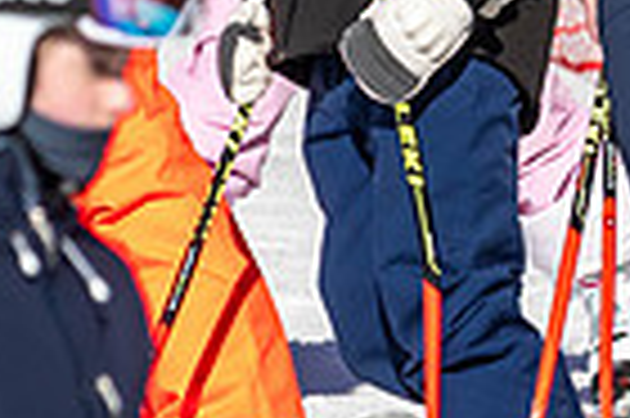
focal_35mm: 4502
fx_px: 78692
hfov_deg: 0.5
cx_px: 113
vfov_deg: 0.3
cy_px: -257
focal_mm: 550
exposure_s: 1/2000
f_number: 8
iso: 320
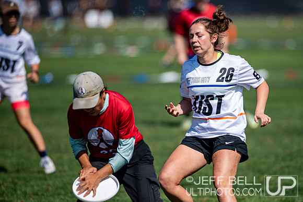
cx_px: 194
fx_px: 3606
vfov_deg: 3.2
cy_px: 105
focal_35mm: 428
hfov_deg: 4.8
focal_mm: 300
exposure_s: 1/2500
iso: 100
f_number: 3.2
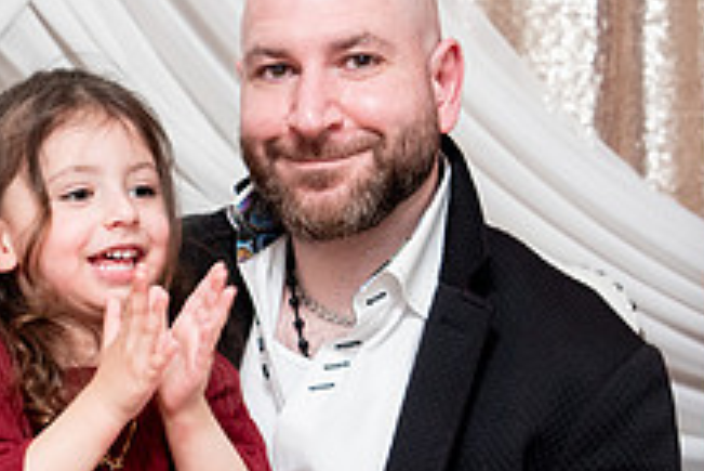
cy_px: 404
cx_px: 3
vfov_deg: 8.6
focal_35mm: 160
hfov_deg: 12.7
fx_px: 3131
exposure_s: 1/160
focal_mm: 60
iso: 3200
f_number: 2.8
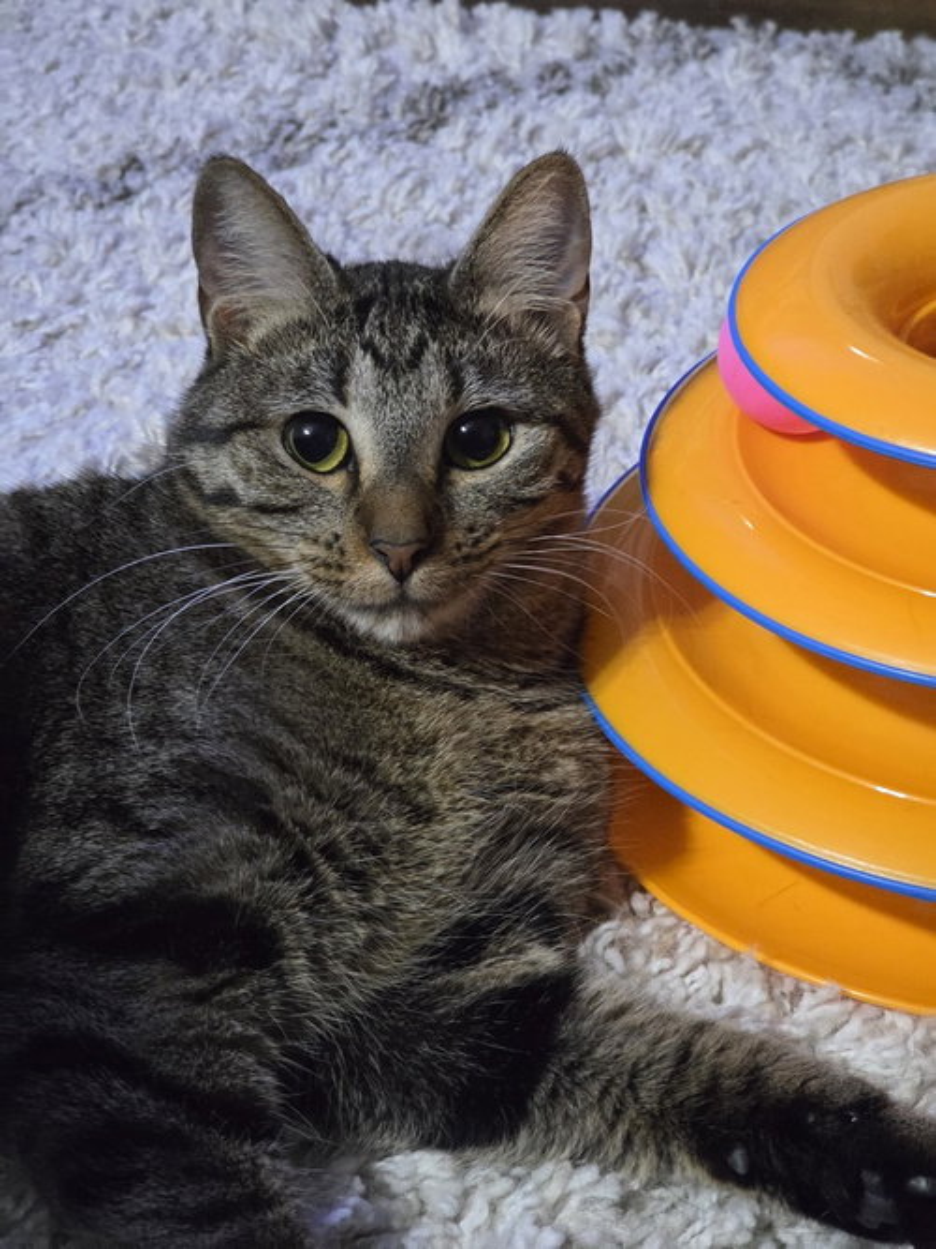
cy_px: 624
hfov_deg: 21.3
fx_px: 2488
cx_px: 468
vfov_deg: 28.2
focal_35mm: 69
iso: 2000
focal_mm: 7.9
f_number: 2.4
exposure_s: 1/30
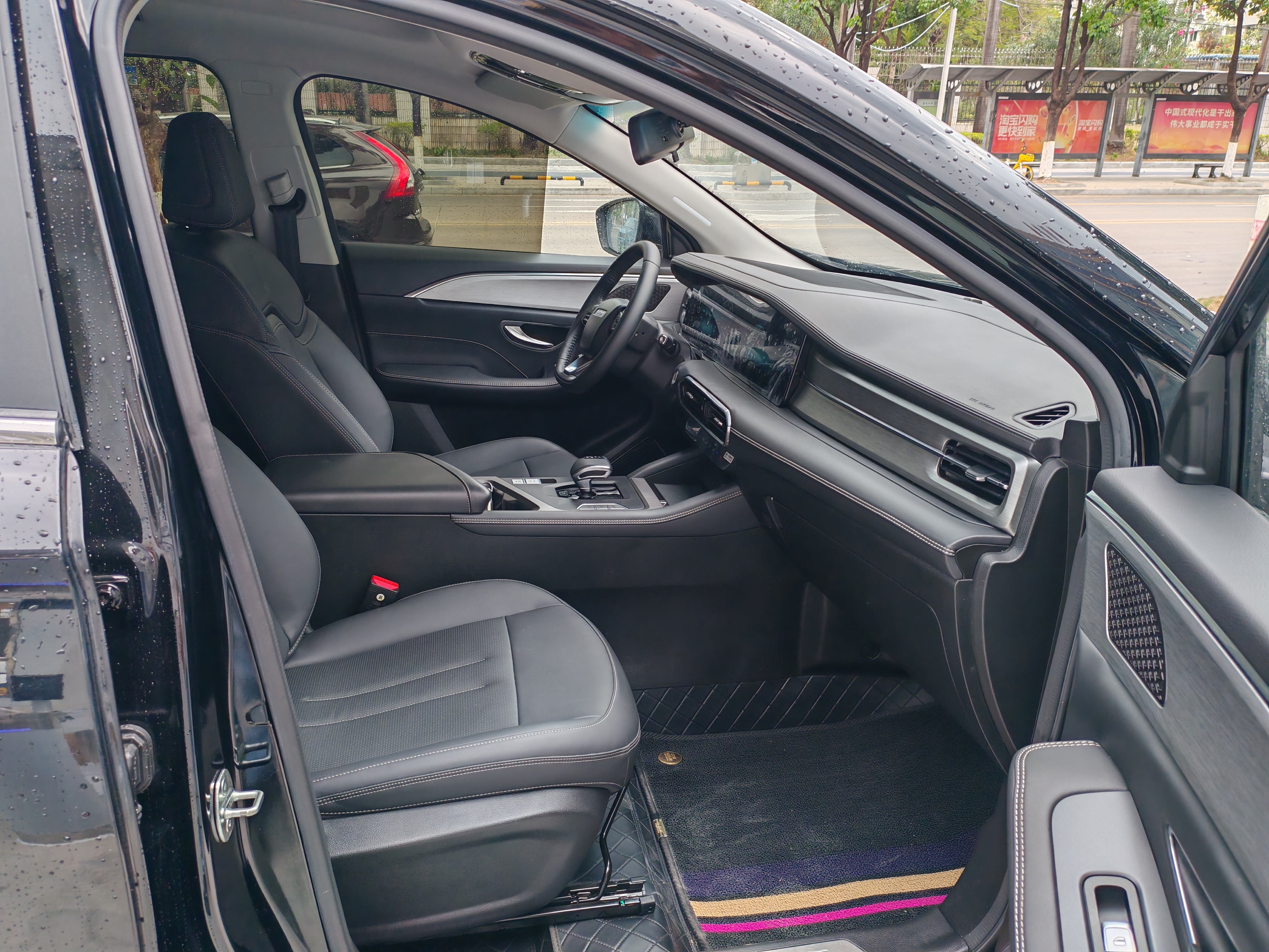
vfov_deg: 51.4
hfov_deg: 65.3
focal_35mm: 27
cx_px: 634
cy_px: 476
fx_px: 990
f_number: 1.95
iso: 50
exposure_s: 1/300
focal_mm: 5.52
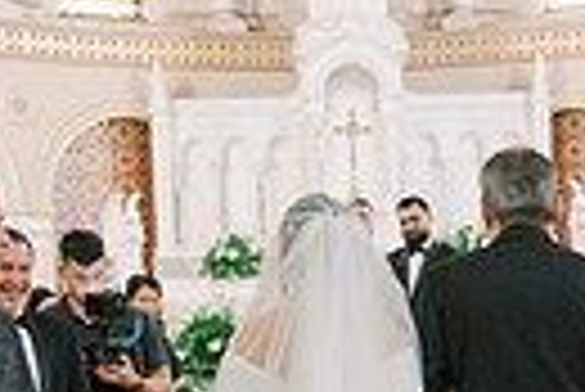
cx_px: 464
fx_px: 1741
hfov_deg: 18.9
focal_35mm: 107
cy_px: 568
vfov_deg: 12.3
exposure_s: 1/200
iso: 4000
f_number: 2.8
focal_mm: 24
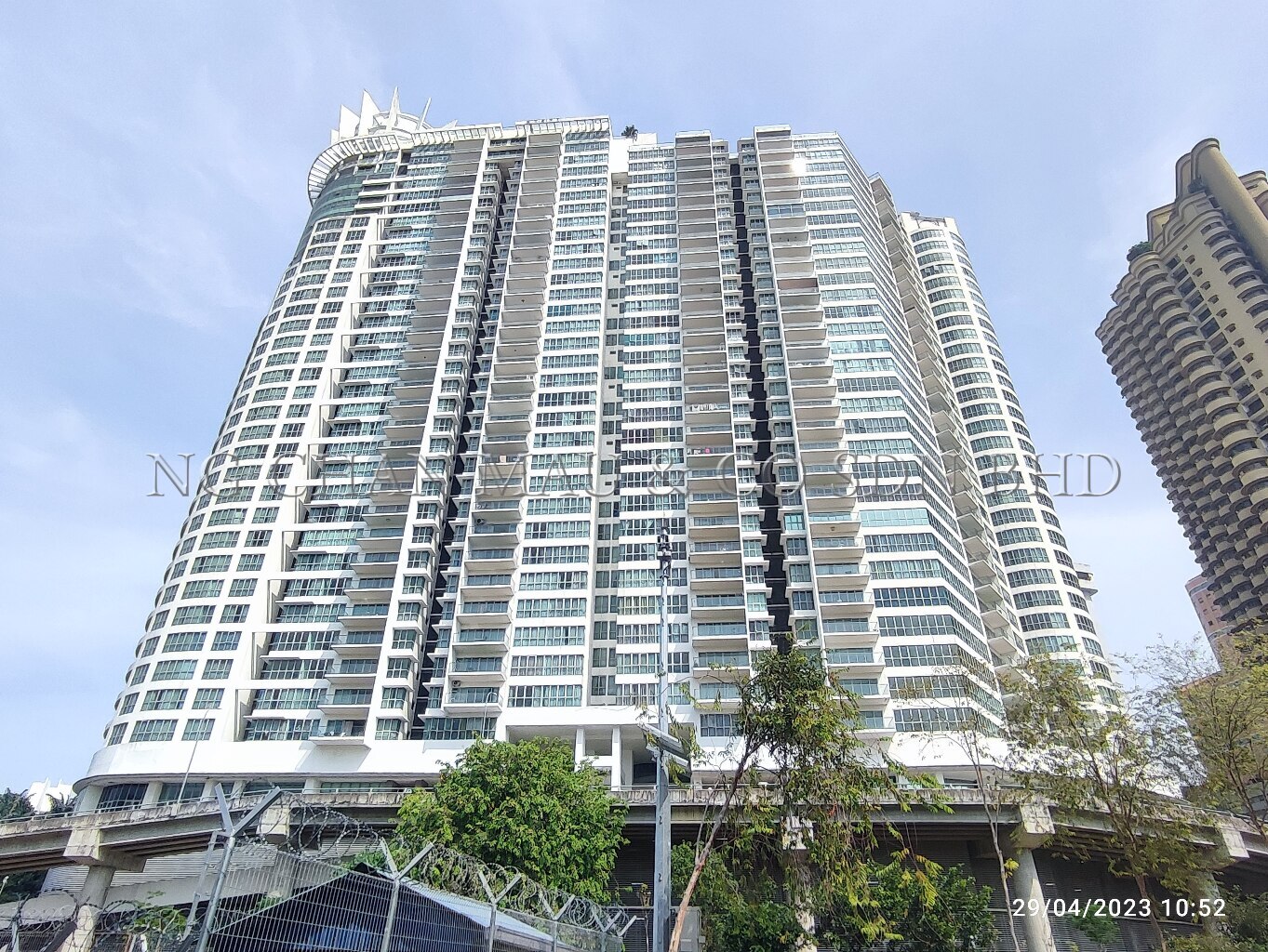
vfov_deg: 78.2
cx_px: 634
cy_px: 476
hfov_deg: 94.5
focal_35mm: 16
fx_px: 586
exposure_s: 1/940
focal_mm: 1.65
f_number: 2.2
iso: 50
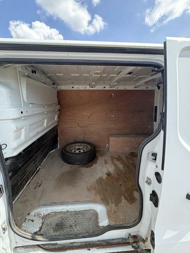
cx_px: 93
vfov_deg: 98.2
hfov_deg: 81.7
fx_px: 110
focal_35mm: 15
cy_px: 126
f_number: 2.2
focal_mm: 2.22
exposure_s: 1/191
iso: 64
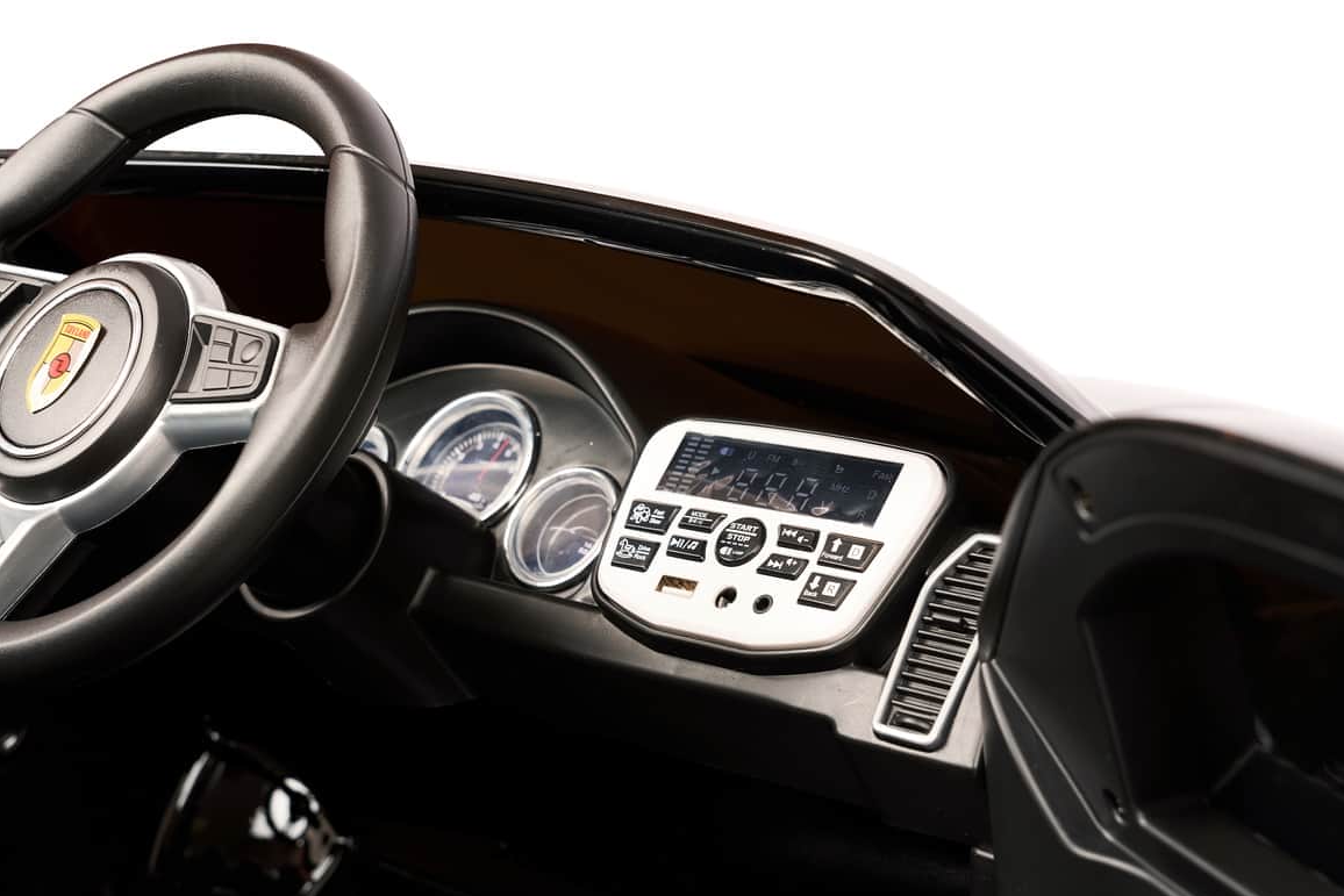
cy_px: 411
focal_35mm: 63
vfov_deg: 21.7
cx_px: 649
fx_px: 2340
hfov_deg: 32.0
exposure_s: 1/60
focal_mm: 56.6
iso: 100
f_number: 9
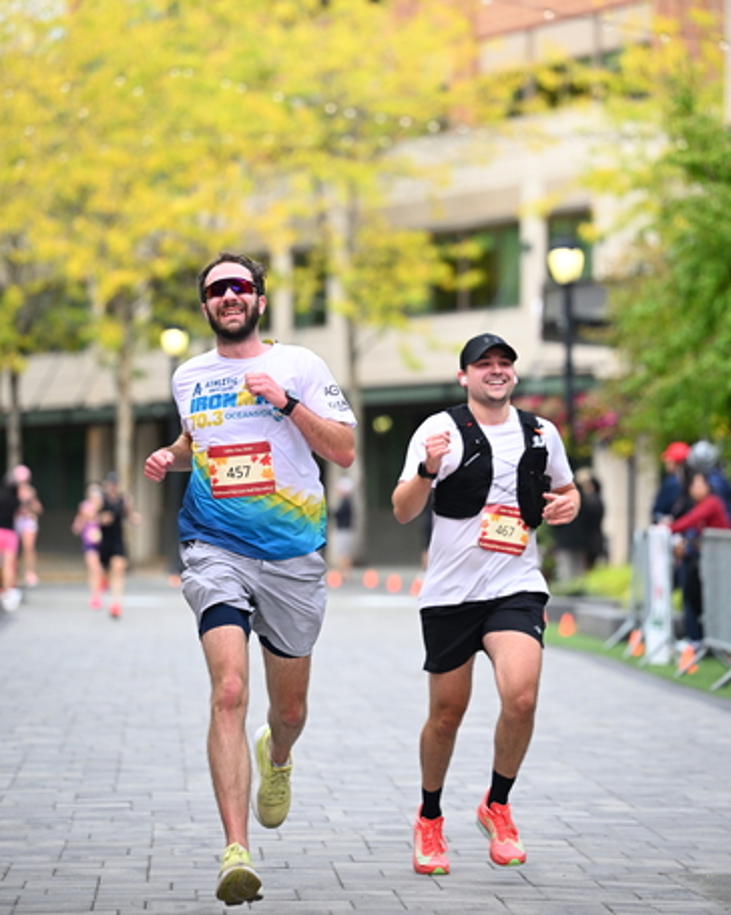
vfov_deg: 12.6
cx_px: 364
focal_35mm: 153
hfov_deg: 10.1
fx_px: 4143
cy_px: 393
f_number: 2.8
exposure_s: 1/2000
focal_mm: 135
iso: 1000
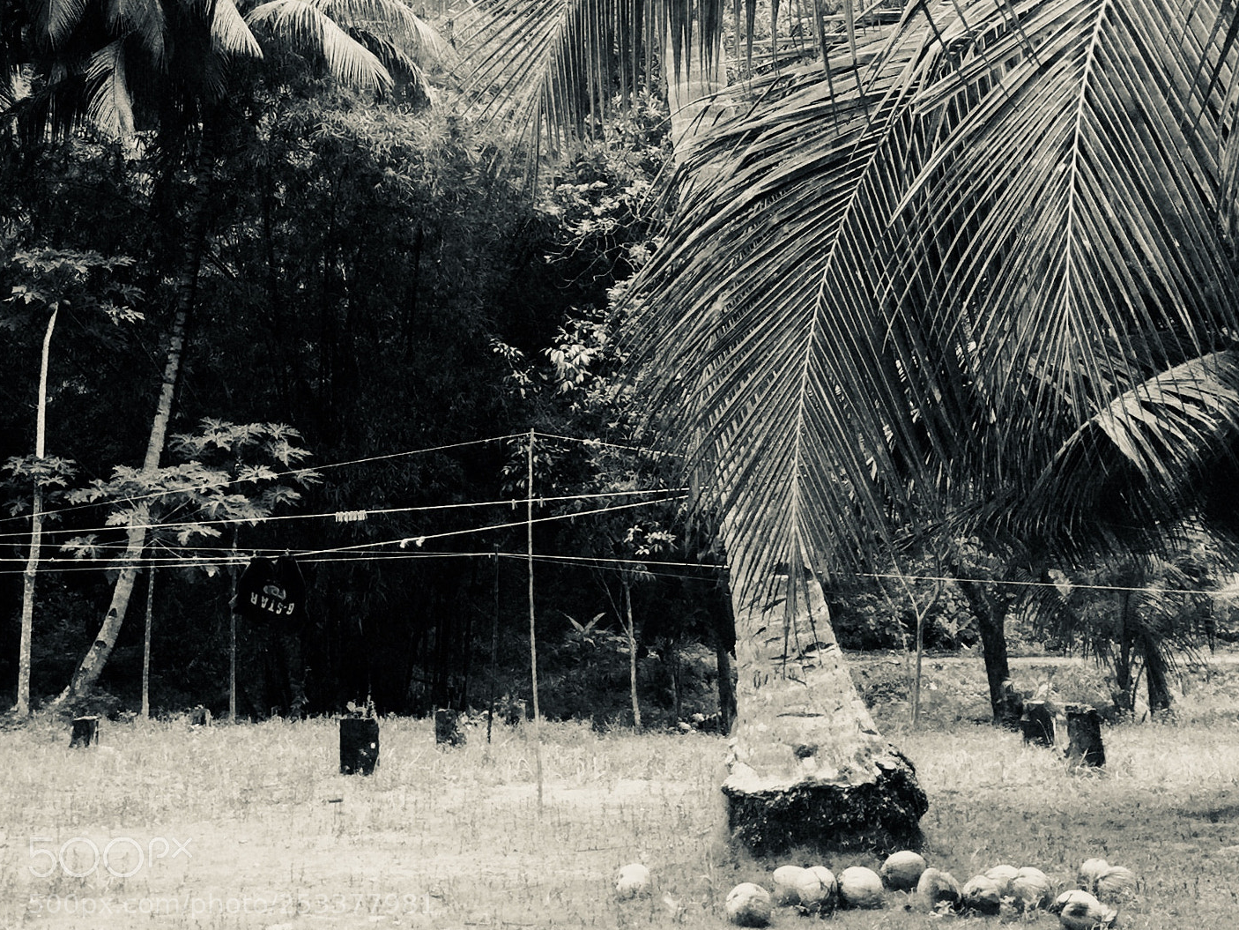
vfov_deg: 42.9
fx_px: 1181
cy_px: 444
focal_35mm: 33
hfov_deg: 55.3
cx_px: 679
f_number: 2.2
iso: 32
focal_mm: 4.15
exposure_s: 1/302
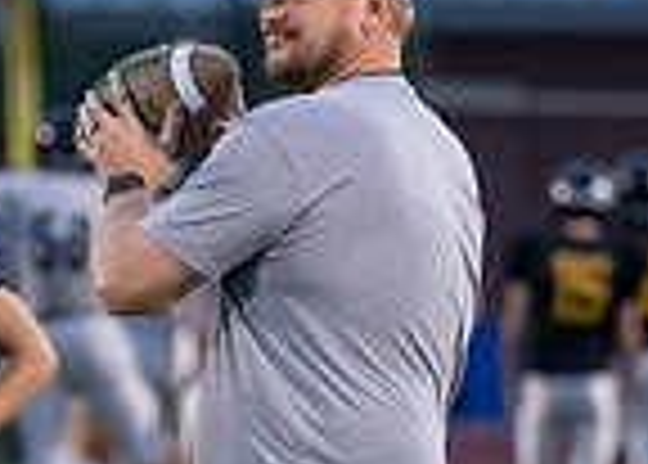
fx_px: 13423
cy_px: 461
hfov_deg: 2.8
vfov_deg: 2.0
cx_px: 319
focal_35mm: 729
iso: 2500
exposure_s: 1/1000
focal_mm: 143
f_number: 2.8
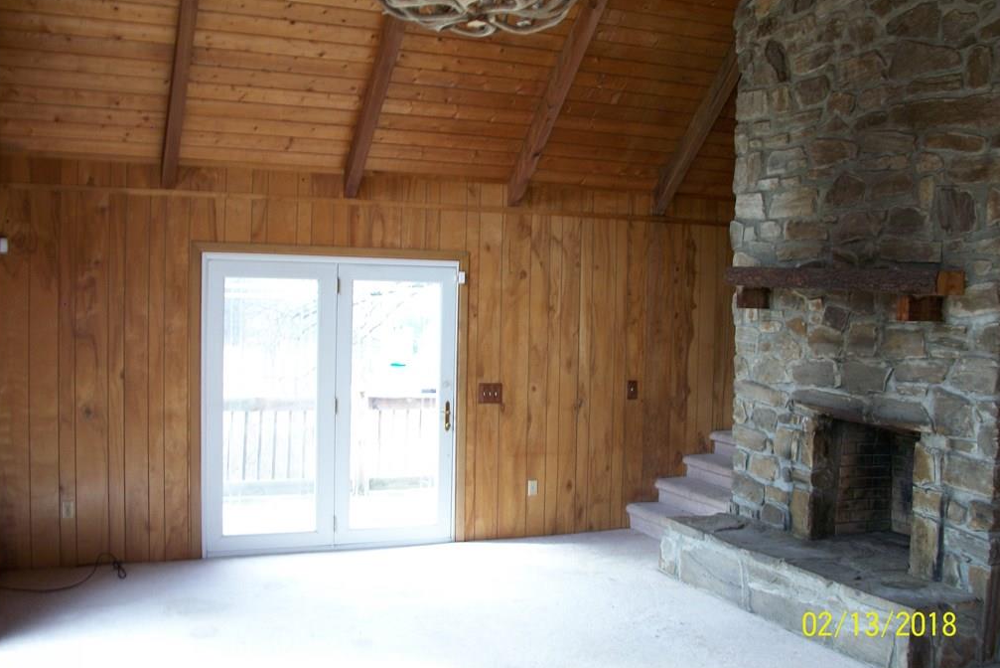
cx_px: 500
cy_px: 327
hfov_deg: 51.9
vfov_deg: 36.0
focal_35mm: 37
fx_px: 1028
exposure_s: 1/30
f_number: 3.1
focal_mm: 6.3
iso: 80
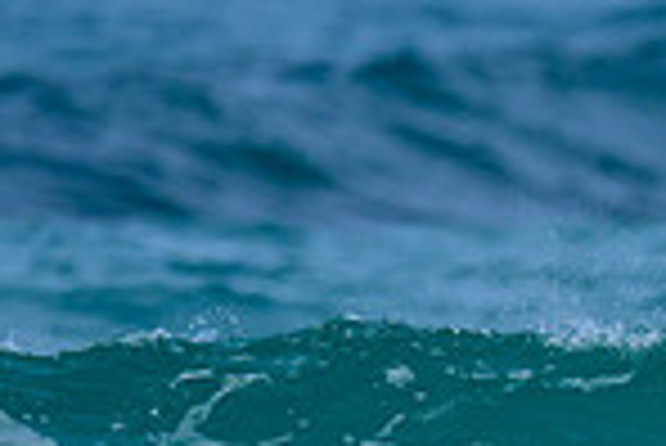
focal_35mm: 4311
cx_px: 1015
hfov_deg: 0.5
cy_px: 462
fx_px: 79830
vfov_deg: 0.3
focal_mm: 800
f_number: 6.3
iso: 200
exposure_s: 1/2000
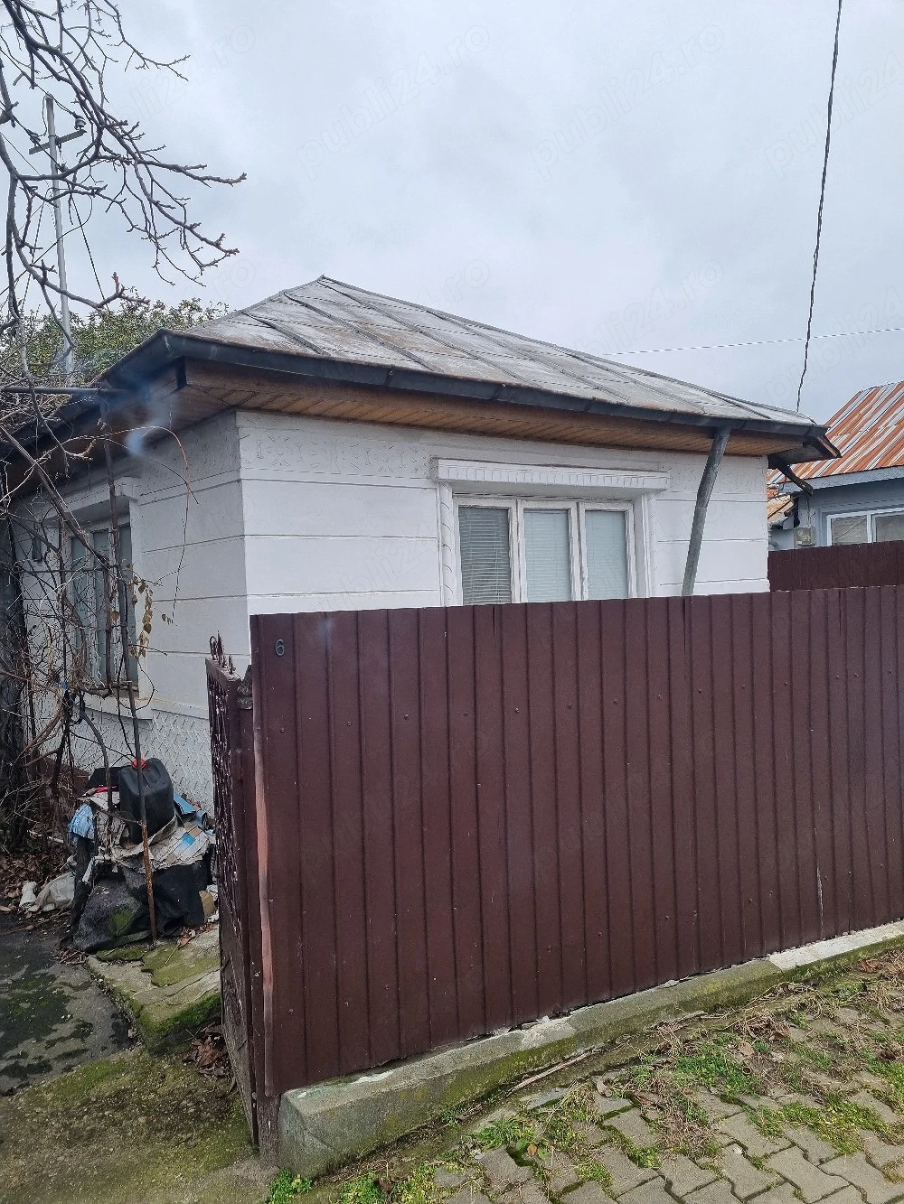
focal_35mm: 26
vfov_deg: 67.3
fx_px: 905
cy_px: 602
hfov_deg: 53.1
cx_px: 452
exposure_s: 1/286
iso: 50
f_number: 1.8
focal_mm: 5.4
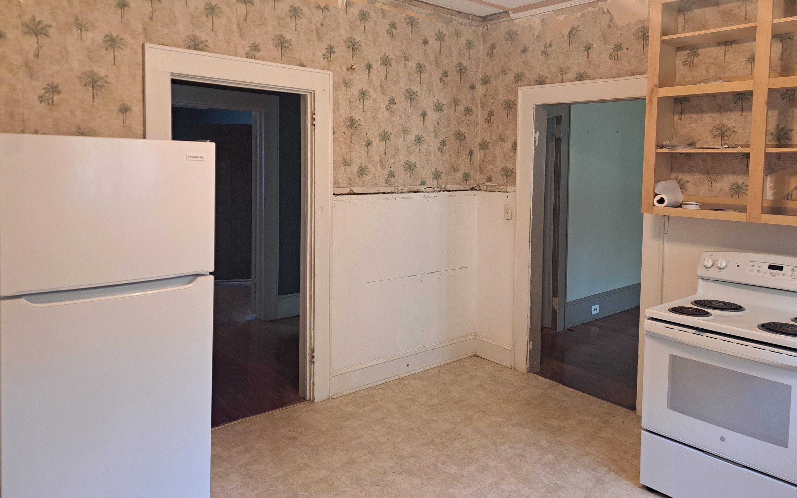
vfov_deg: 47.3
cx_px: 396
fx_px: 565
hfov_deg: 70.4
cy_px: 198
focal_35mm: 26
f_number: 1.8
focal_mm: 5.23
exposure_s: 1/60
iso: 160
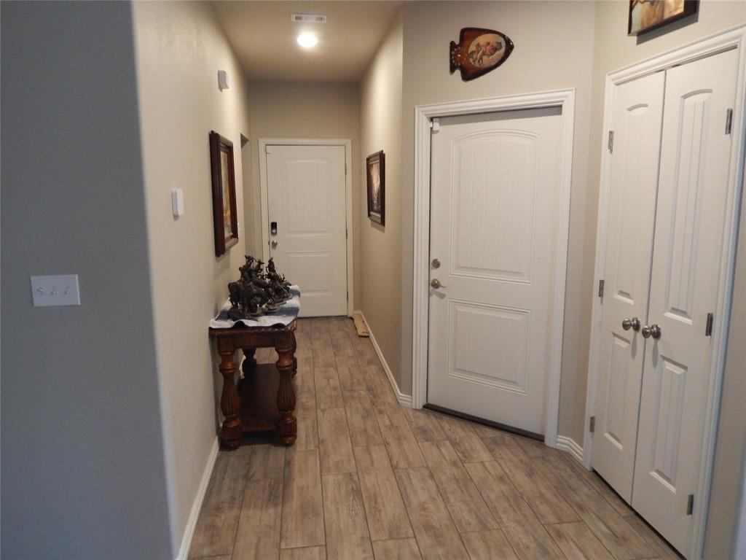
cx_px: 373
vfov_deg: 54.9
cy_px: 280
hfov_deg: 69.4
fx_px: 539
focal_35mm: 25
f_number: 3.1
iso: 400
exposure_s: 1/20
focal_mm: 4.5
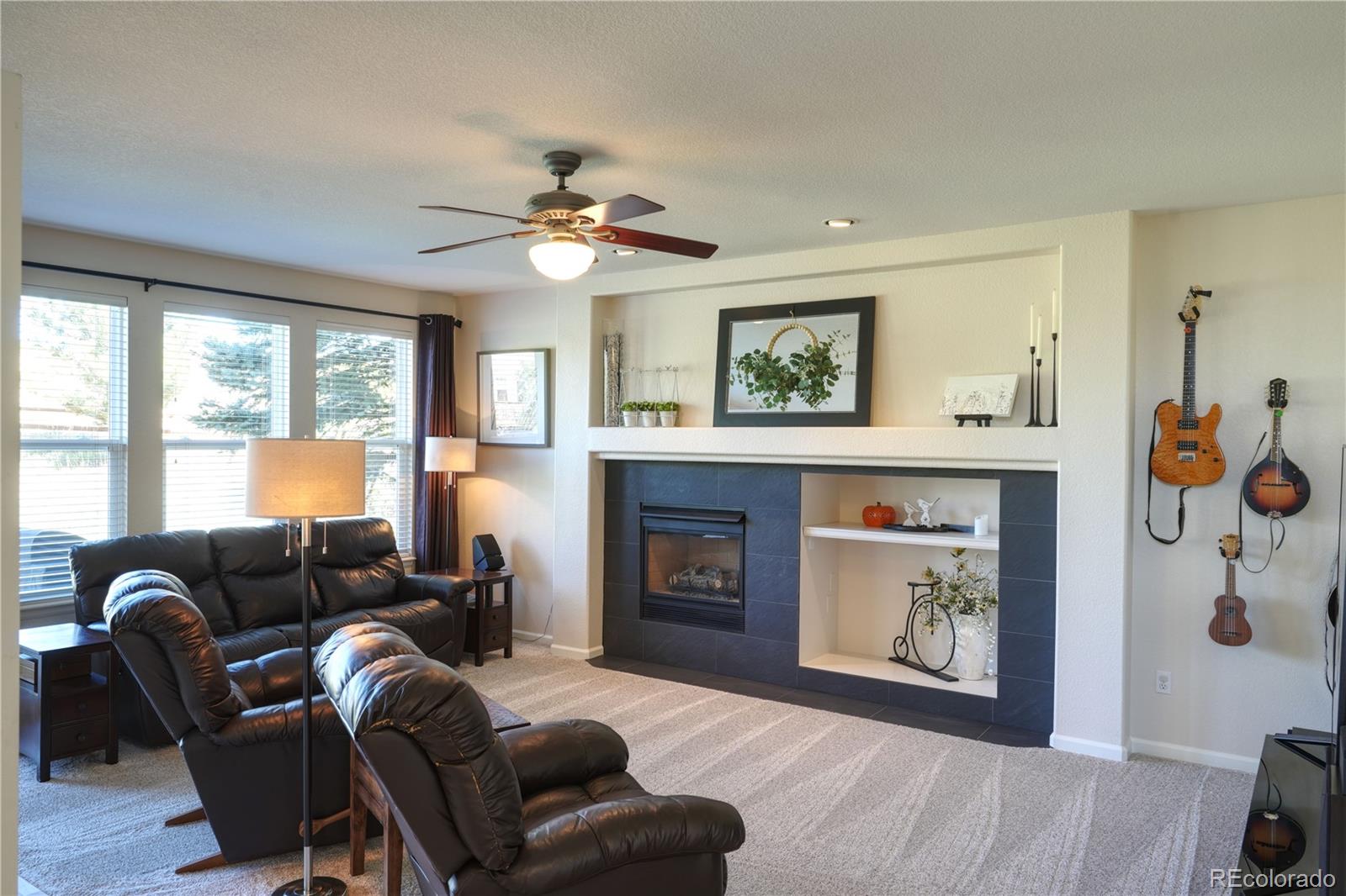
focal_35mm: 24
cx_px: 673
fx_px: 897
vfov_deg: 53.1
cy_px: 448
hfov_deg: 73.8
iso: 400
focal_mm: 24
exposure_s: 1/13
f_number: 8
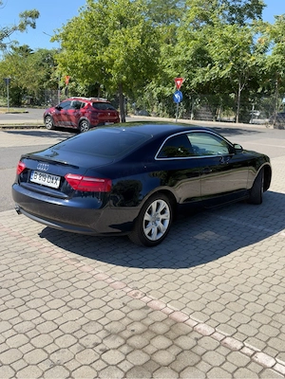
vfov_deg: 52.6
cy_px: 190
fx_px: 384
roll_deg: -5.0
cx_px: 142
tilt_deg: -13.2
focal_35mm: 35
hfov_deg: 40.7
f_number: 1.78
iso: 64
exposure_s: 1/2217
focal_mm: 6.76
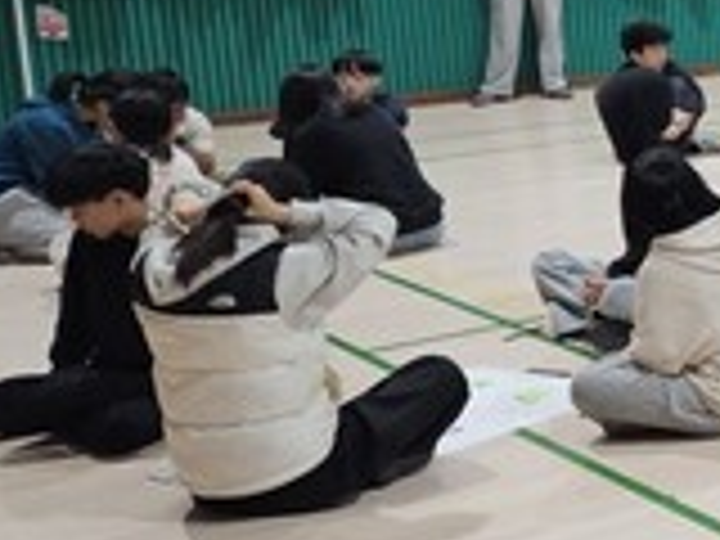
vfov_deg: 17.1
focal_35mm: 86
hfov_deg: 18.3
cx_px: 1274
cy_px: 148
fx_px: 1789
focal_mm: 5.4
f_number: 1.8
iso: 160
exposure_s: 1/120
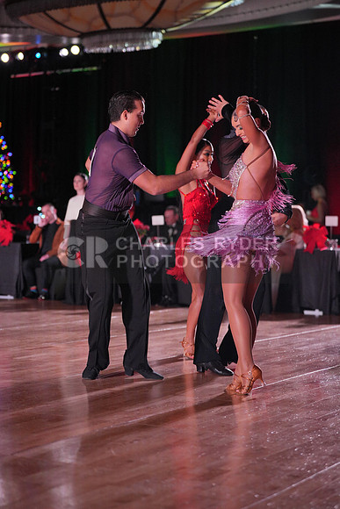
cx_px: 170
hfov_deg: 16.9
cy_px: 254
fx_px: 1147
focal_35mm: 81
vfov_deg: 25.1
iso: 2000
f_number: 2.8
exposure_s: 1/800
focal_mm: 81
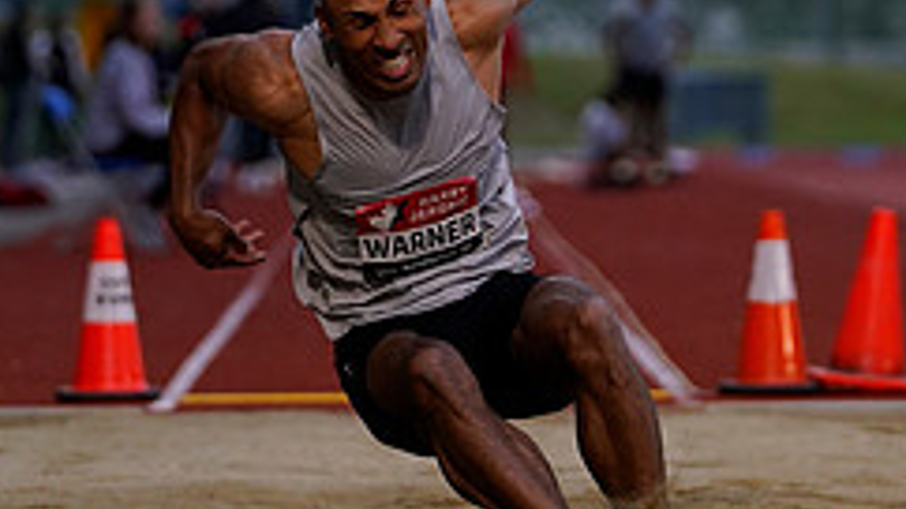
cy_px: -114
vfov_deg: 3.6
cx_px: 490
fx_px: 8094
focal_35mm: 337
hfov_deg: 6.4
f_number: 2.8
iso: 2000
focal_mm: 134
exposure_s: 1/1600
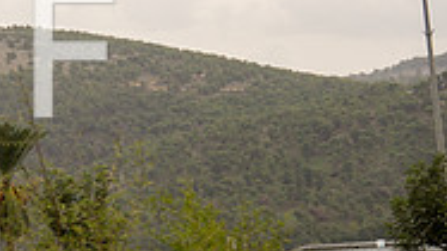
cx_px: -227
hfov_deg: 13.0
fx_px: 1848
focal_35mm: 156
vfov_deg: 7.8
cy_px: 51
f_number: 3.5
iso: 100
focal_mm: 48
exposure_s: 1/320
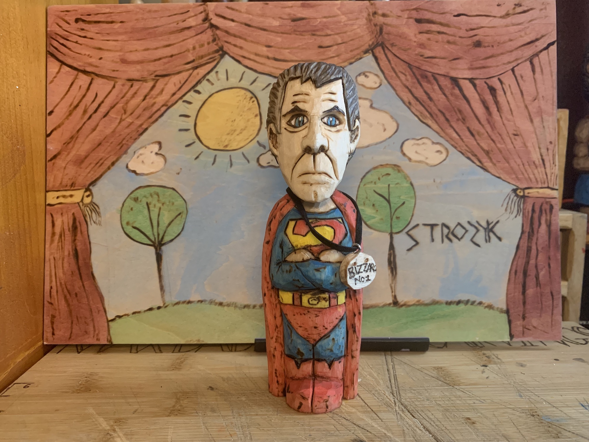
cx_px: 294
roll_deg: -0.4
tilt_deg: -7.5
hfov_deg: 67.3
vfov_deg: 53.1
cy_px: 221
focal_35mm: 26
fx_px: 442
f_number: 1.8
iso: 400
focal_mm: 4.25
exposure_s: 1/39
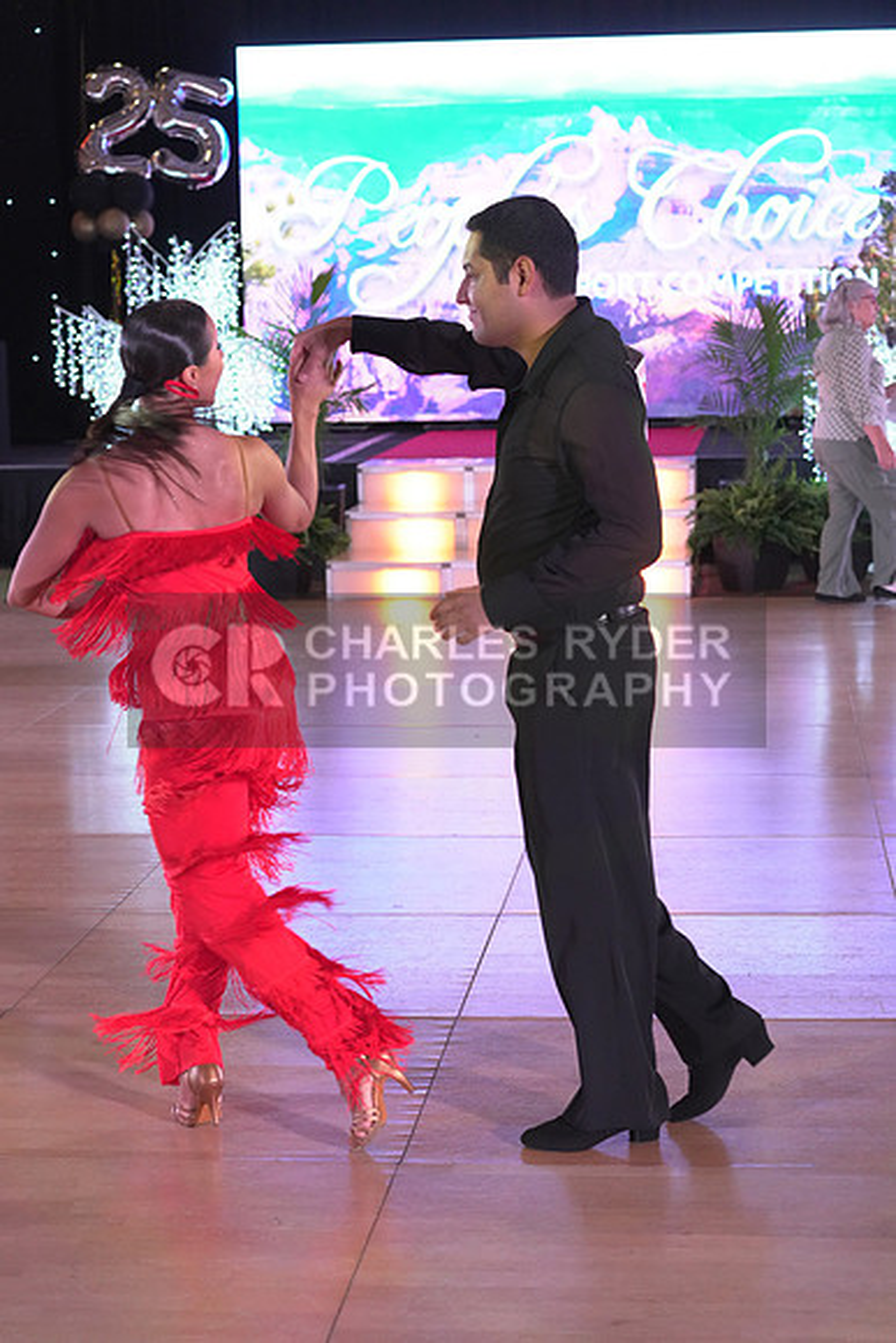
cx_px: 448
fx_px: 2612
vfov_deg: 28.8
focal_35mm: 70
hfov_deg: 19.5
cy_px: 672
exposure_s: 1/320
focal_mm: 70
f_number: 5
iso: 4000
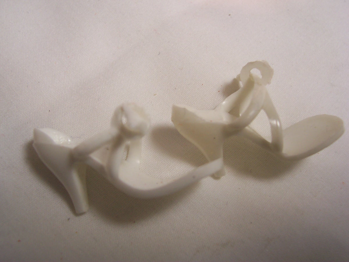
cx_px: 174
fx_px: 373
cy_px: 131
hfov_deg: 50.1
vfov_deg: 38.7
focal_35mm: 37
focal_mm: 5.6
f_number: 2.8
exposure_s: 1/60
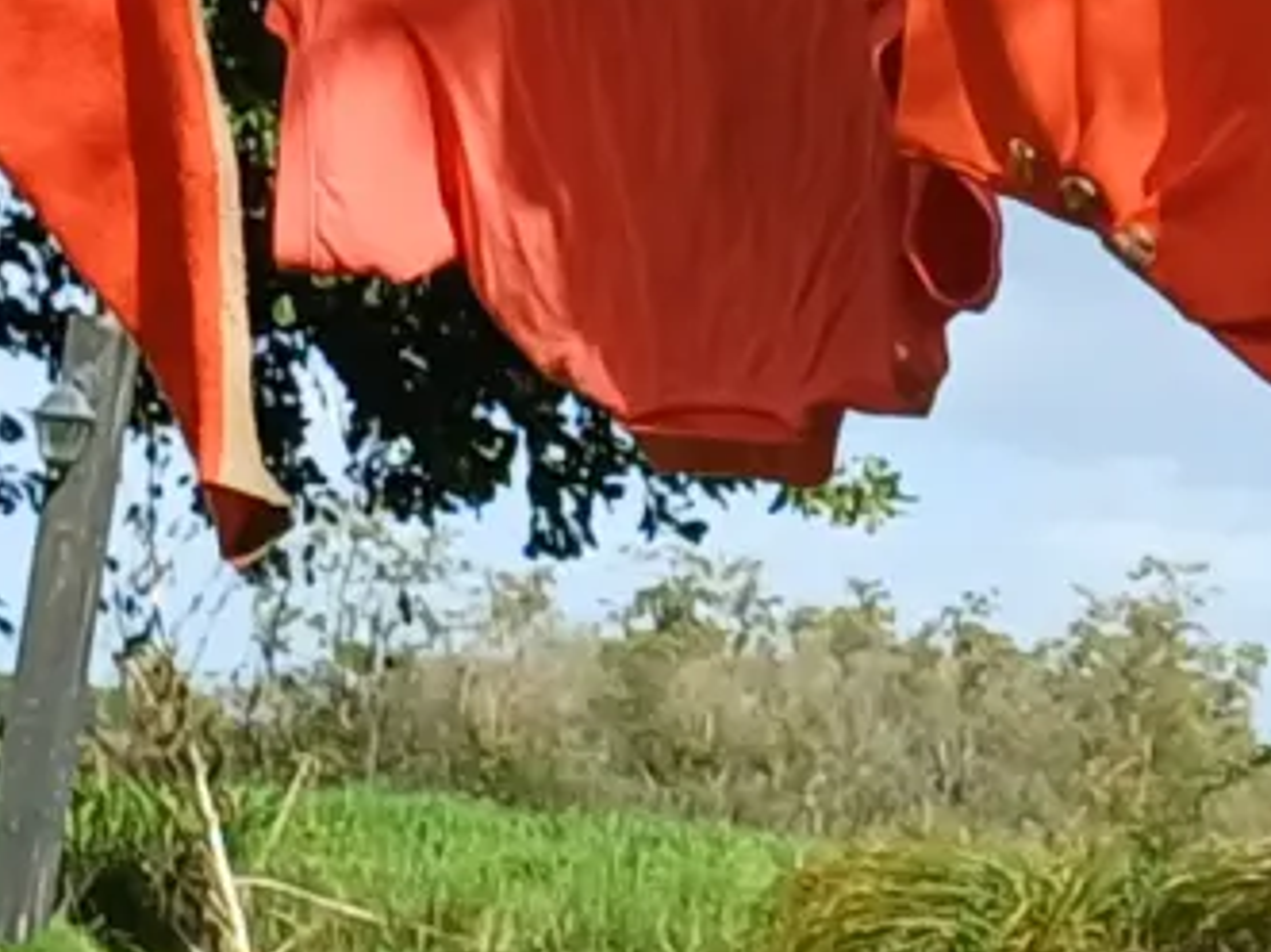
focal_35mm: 189
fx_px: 6937
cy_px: -555
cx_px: 1655
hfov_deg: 10.3
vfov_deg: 7.7
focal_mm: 4.65
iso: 50
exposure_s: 1/898
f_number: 1.8
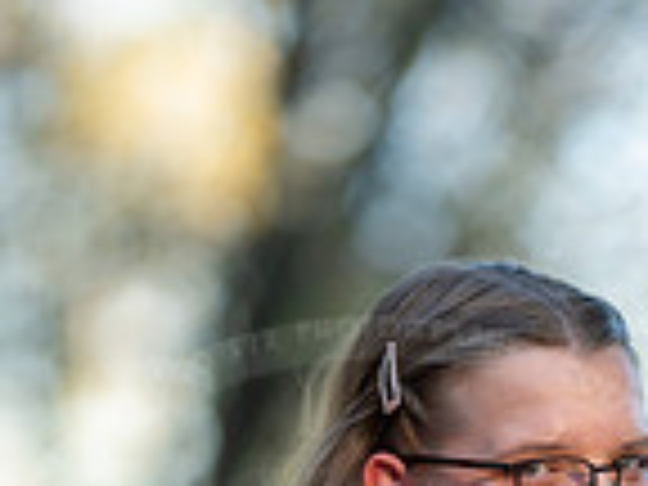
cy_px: 864
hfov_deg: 7.8
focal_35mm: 255
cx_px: 495
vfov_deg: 5.7
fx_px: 4774
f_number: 1.2
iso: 160
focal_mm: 85
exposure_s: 1/640
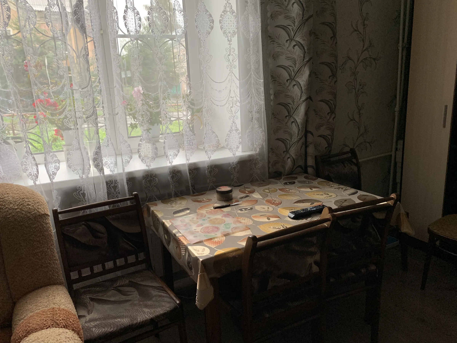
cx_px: 228
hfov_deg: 67.3
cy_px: 172
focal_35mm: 26
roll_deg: +3.0
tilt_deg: -14.4
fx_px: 343
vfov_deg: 53.1
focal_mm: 4.25
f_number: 1.8
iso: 160
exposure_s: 1/60
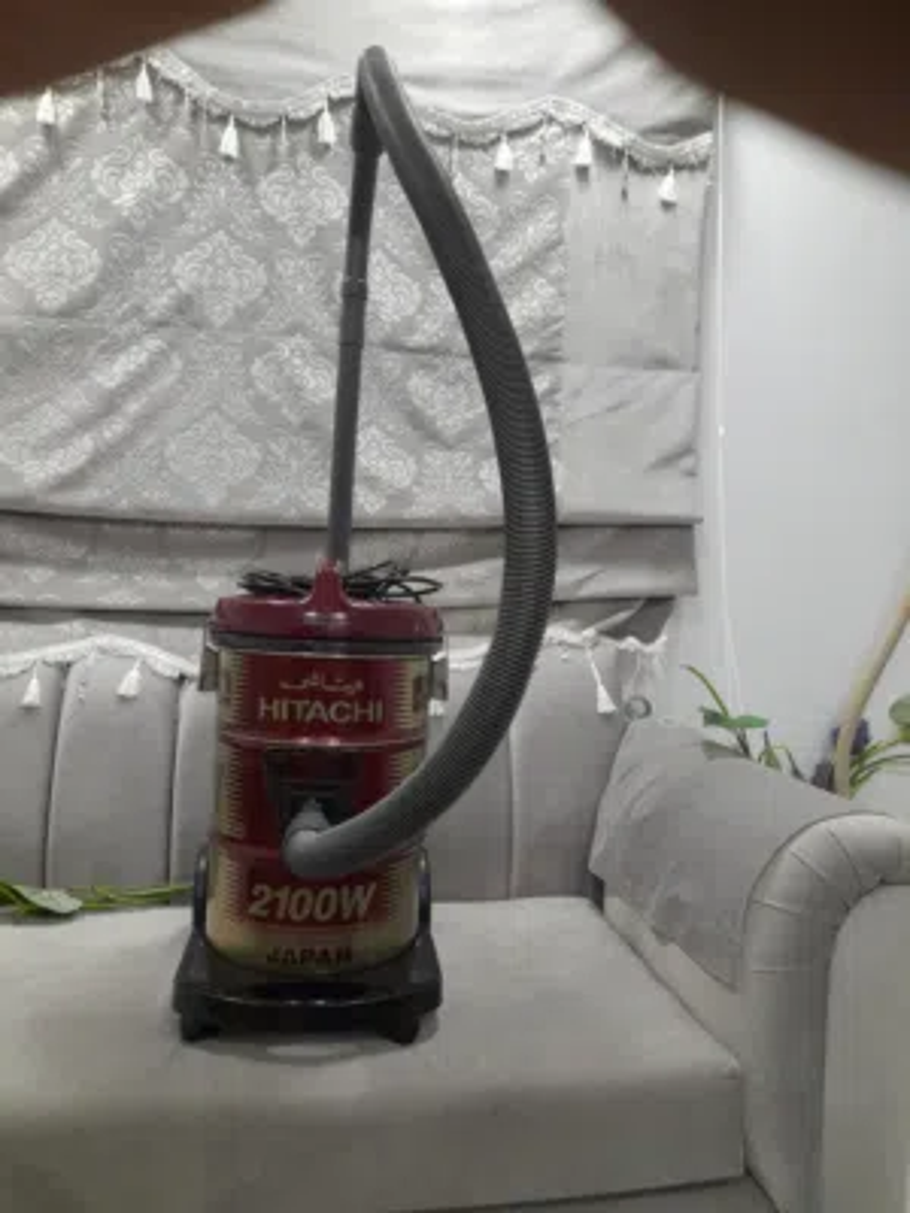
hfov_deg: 54.9
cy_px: 606
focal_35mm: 25
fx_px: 876
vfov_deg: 69.4
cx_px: 455
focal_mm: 4.6
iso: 320
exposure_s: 1/60
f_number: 2
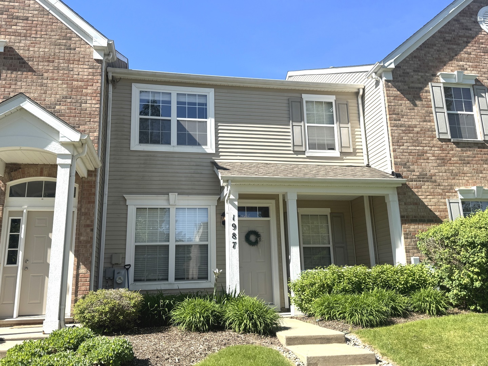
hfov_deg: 71.6
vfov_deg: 56.8
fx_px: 338
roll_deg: +1.9
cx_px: 244
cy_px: 183
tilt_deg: +14.8
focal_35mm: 24
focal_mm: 6.76
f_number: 1.78
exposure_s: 1/3096
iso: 80
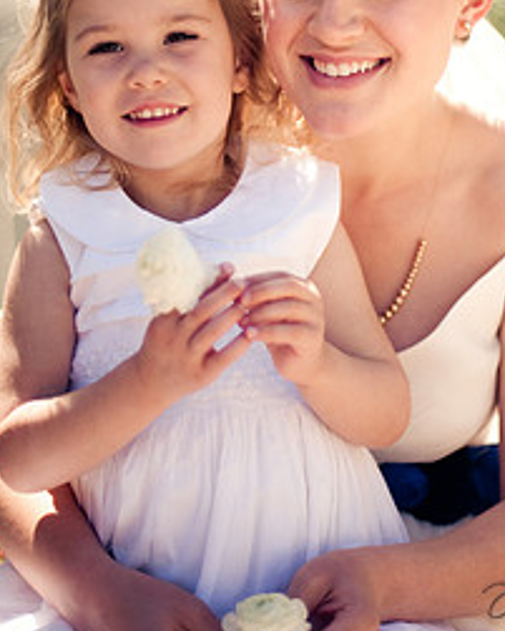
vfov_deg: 22.6
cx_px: 268
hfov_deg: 18.3
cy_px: 184
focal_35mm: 84
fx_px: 1568
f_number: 1.4
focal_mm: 50
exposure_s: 1/8000
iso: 200
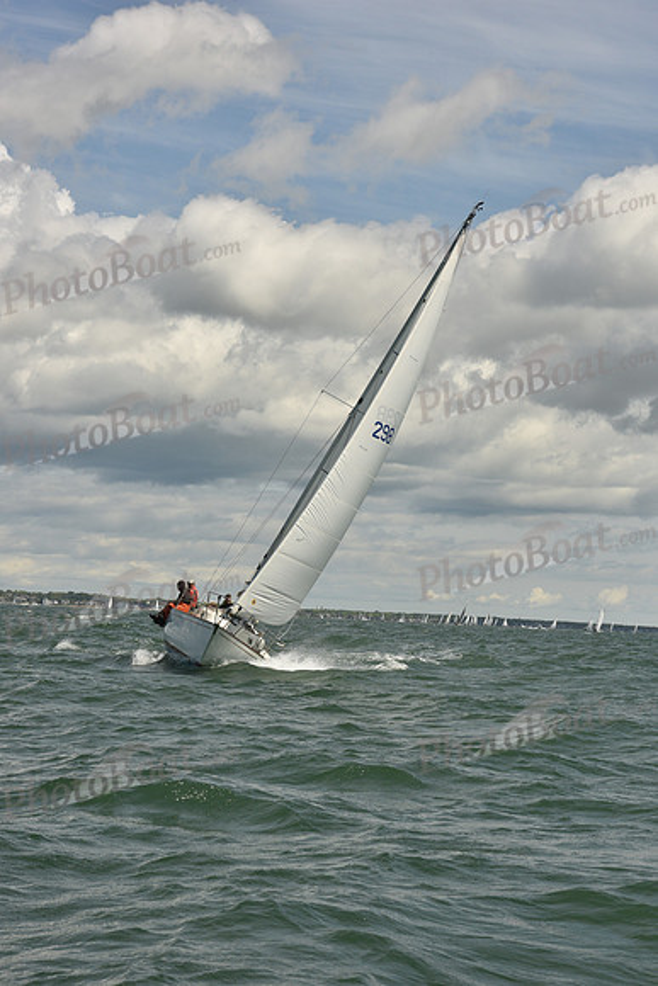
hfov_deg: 16.1
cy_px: 493
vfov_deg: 23.9
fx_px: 2329
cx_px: 329
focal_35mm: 85
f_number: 13
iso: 320
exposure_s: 1/800
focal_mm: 85
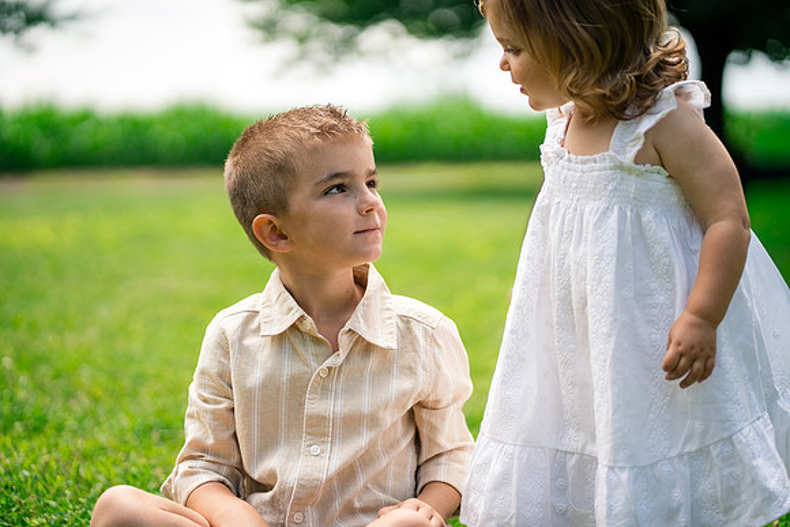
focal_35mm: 85
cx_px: 395
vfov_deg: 16.1
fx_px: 1866
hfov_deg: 23.9
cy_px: 264
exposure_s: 1/4000
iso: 400
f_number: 2
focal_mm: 85
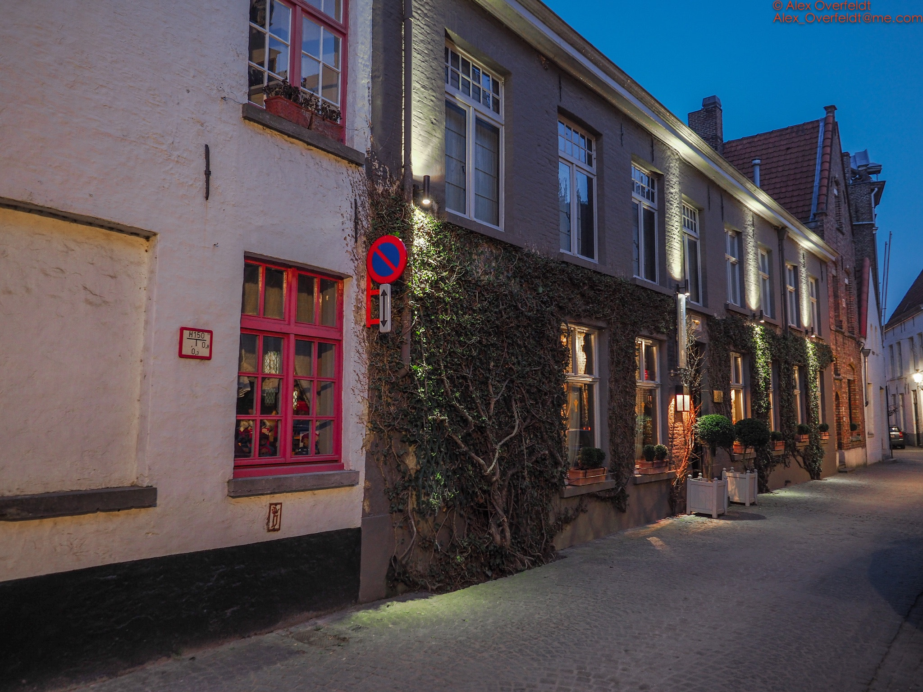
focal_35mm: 28
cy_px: 346
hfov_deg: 63.4
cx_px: 462
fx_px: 747
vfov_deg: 49.7
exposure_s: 1/3
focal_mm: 14
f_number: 2.8
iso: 320
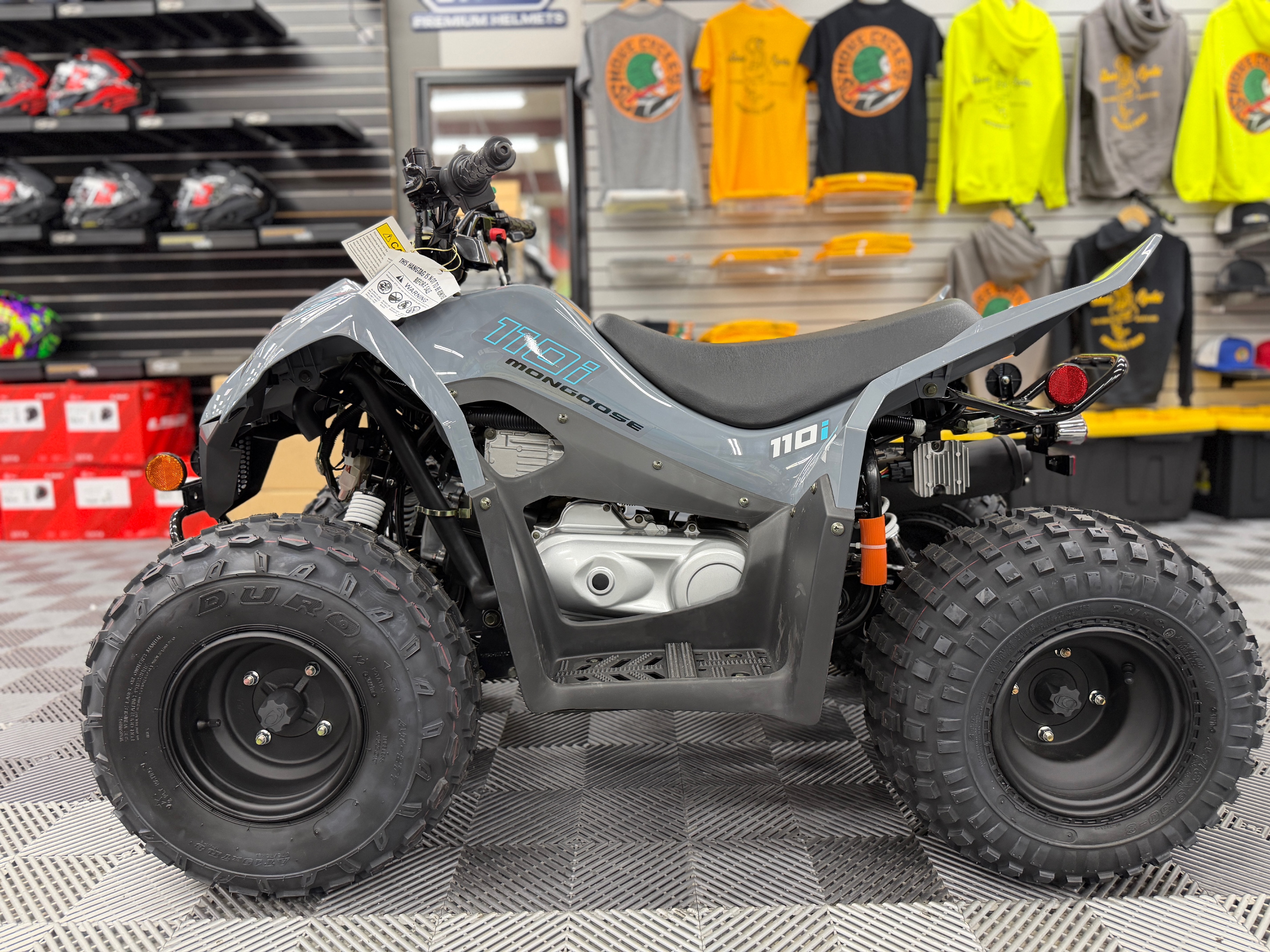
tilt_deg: -8.6
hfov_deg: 71.6
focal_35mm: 24
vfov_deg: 56.8
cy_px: 476
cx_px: 635
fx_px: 880
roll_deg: +1.1
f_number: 1.78
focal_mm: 6.76
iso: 250
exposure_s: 1/60
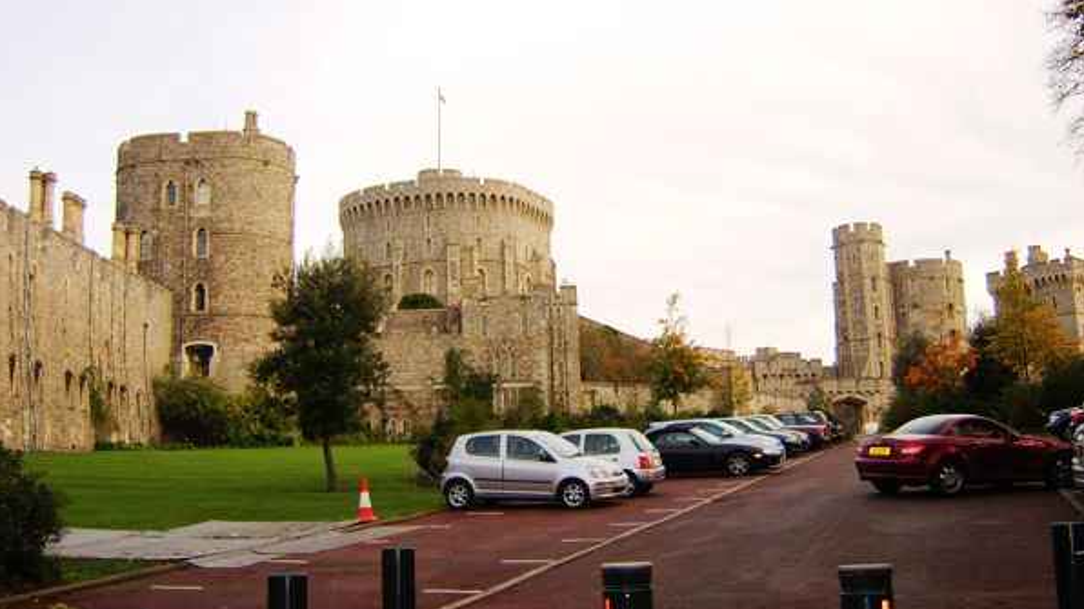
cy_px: 262
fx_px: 977
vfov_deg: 34.6
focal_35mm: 34
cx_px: 540
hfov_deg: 58.0
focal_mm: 8.13
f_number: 2.7
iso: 50
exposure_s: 1/458
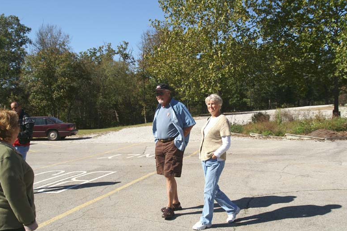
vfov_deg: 36.0
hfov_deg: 51.9
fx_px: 357
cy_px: 118
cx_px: 175
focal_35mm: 37
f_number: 6.7
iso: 100
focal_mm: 24
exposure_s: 1/250
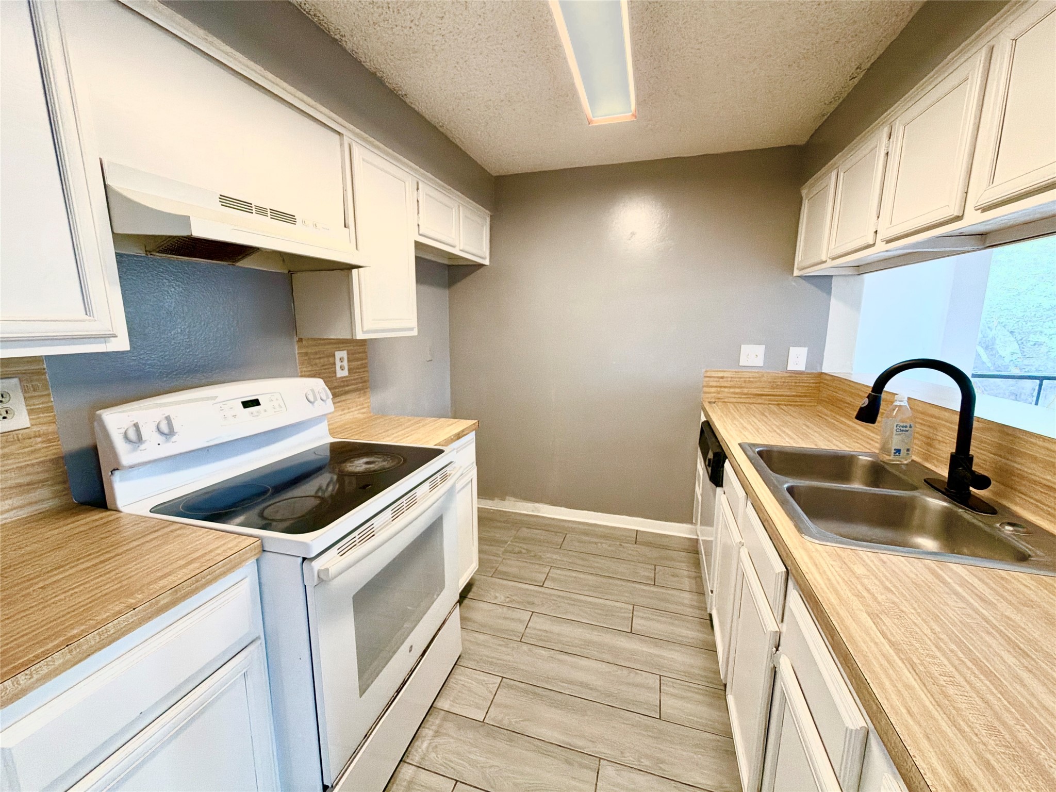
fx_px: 427
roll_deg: -0.2
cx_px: 528
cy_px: 396
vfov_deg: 85.7
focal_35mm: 14
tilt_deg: -10.8
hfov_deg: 102.1
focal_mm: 2.22
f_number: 2.2
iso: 200
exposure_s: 1/120
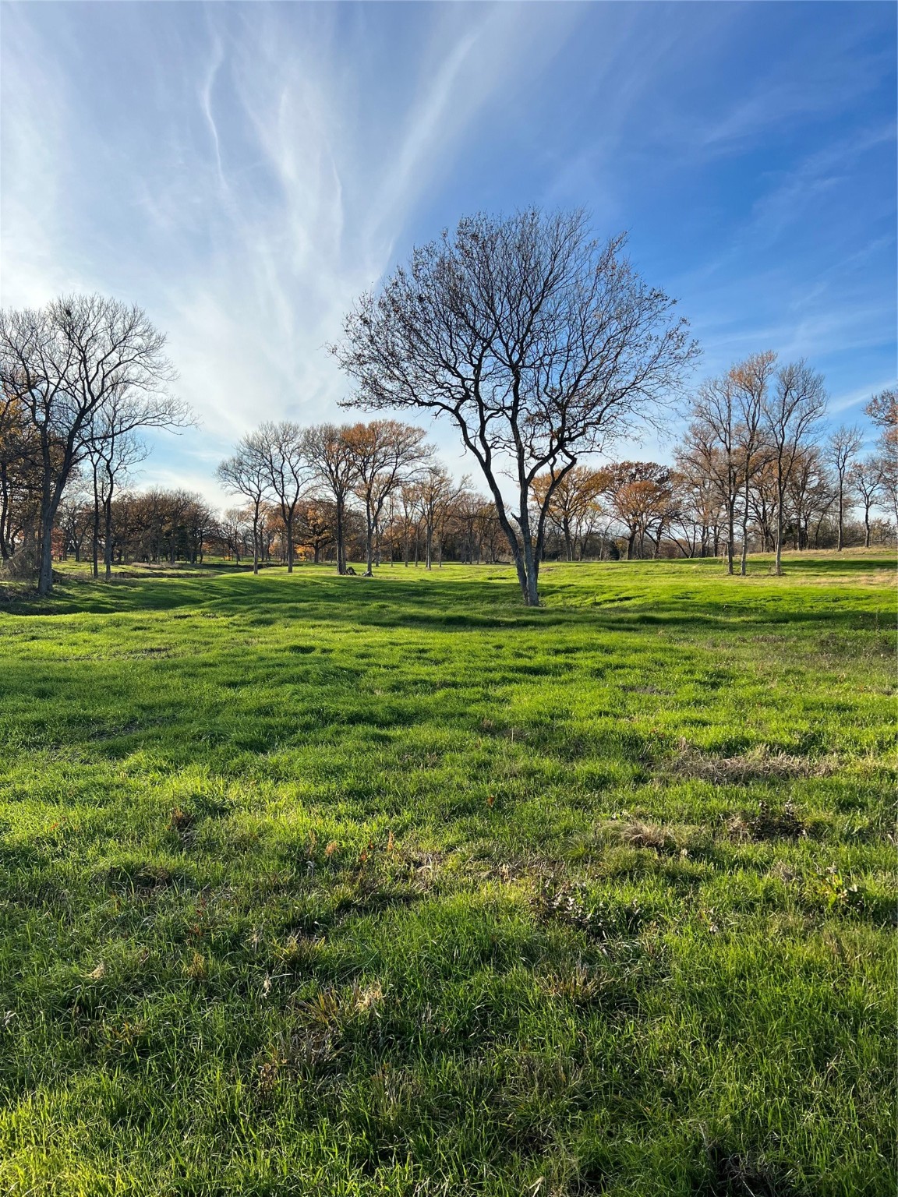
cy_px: 598
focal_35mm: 26
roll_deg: -0.2
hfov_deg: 53.1
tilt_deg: -0.4
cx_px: 449
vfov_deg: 67.3
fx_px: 899
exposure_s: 1/3571
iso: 50
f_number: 1.5
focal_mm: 5.7
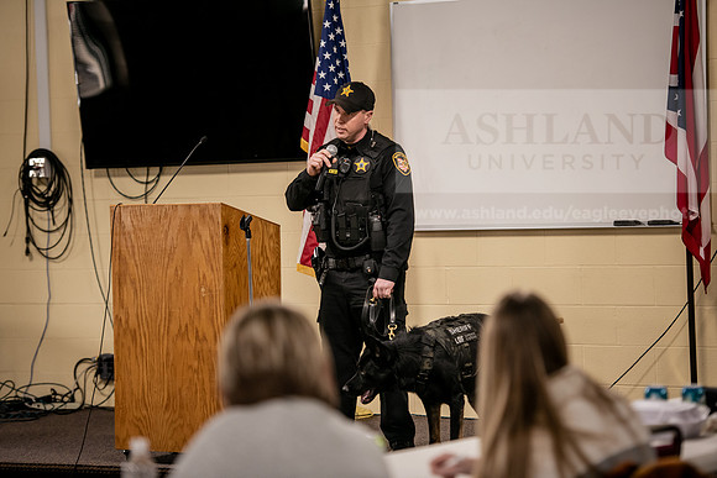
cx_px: 358
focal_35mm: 125
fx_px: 2490
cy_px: 239
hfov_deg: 16.4
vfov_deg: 11.0
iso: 1600
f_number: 3.2
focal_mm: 125
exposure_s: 1/200
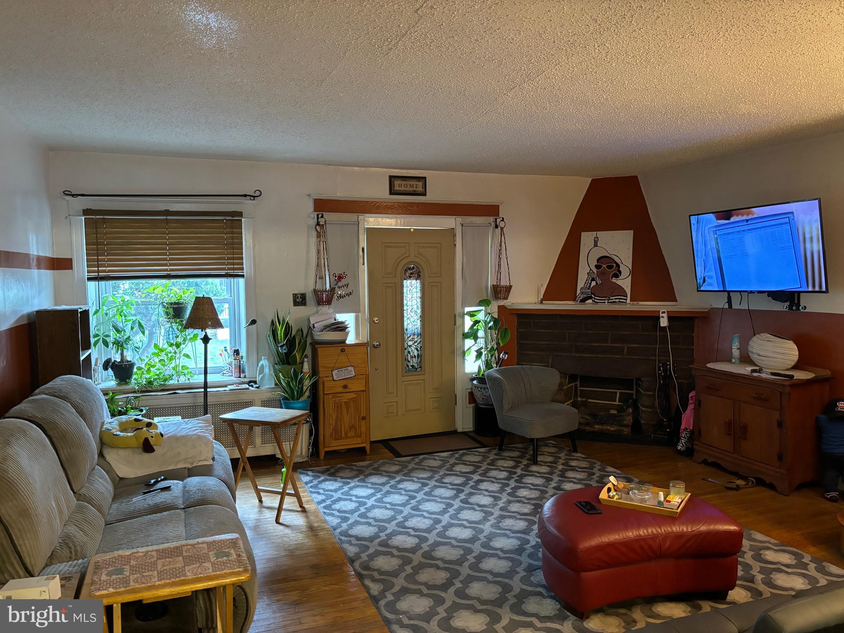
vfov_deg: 53.1
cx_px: 422
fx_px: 634
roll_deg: +1.1
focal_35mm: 26
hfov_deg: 67.3
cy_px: 316
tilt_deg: -3.5
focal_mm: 5.96
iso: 500
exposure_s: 1/30
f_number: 1.6
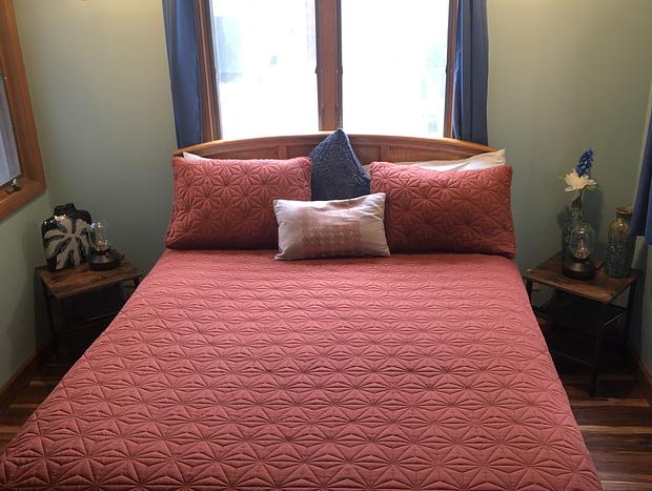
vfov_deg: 49.9
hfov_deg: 63.4
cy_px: 246
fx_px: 528
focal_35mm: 28
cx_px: 326
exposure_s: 1/17
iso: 40
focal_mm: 3.99
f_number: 1.8
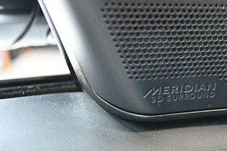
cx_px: 204
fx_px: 397
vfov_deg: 21.5
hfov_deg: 30.5
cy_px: 83
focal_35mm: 63
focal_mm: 22
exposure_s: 1/60
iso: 8000
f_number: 3.8
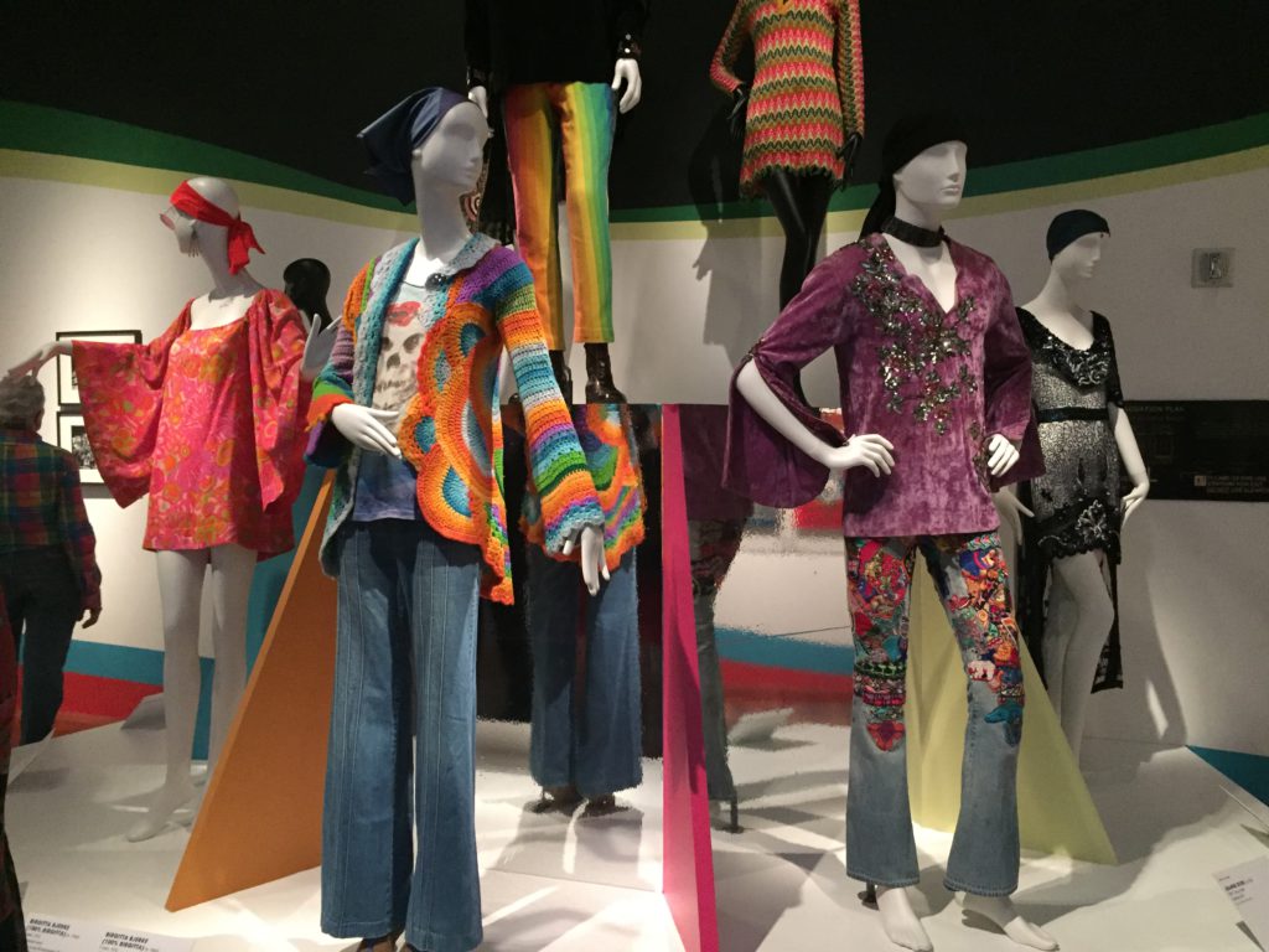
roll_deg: -0.4
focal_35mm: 29
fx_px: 1063
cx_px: 634
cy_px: 476
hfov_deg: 61.7
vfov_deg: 48.2
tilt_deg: -1.8
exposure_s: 1/15
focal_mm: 4.15
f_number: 2.2
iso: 400
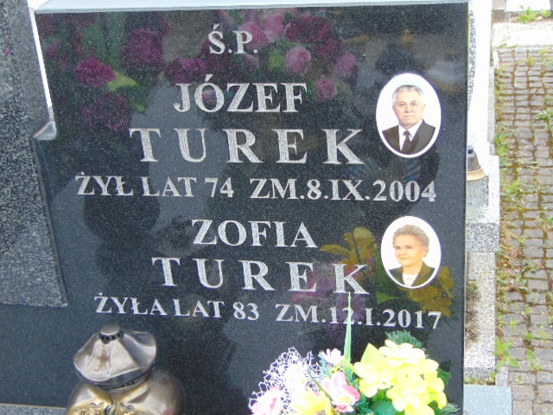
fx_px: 959
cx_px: 276
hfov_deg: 32.2
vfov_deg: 24.4
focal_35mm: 60
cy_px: 208
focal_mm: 10.8
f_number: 3.6
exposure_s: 1/100
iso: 80
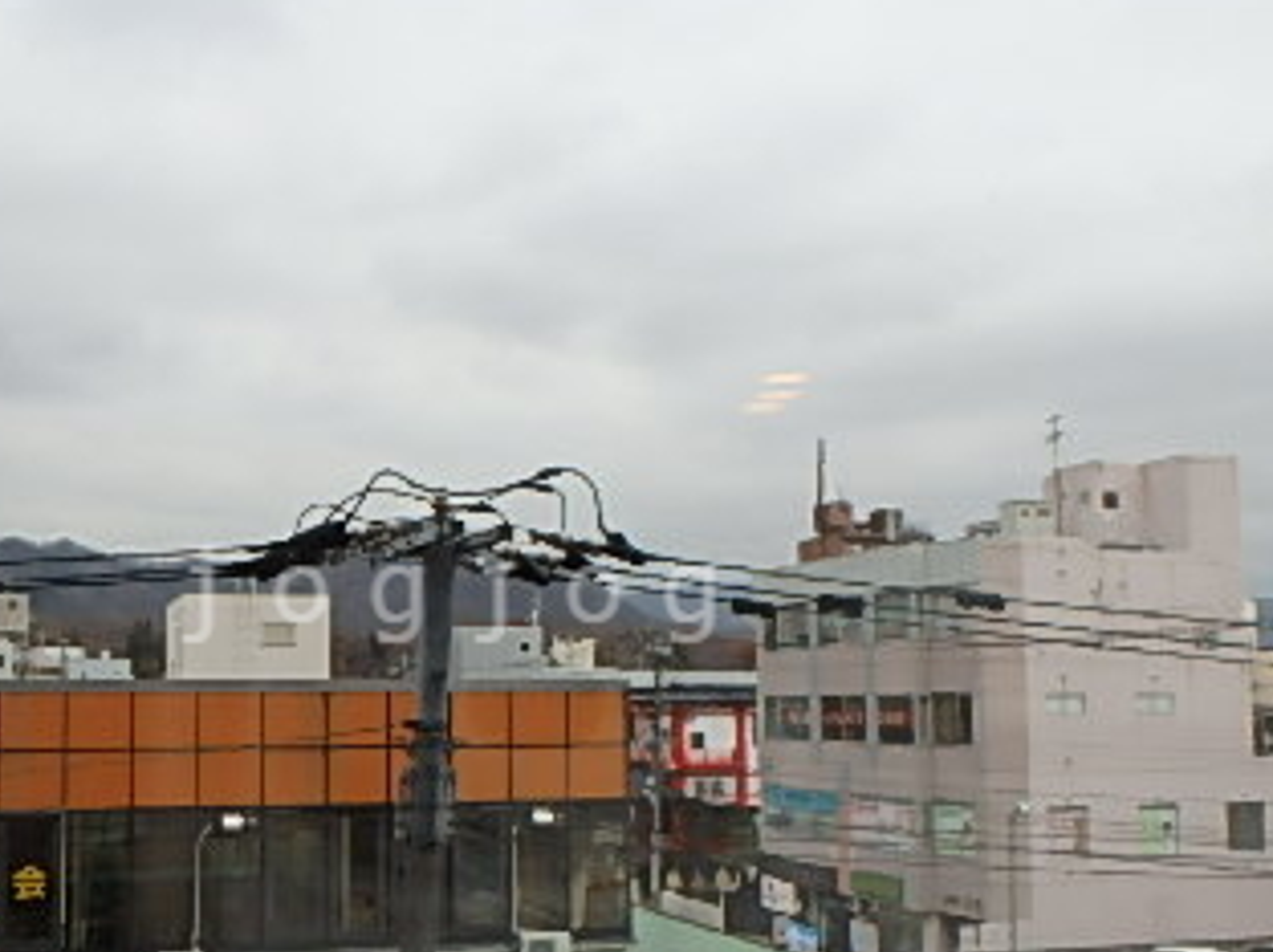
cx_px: 460
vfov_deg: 33.4
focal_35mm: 43
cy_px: 594
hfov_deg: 43.5
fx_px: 1580
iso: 125
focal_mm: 3.7
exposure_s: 1/160
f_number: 3.5
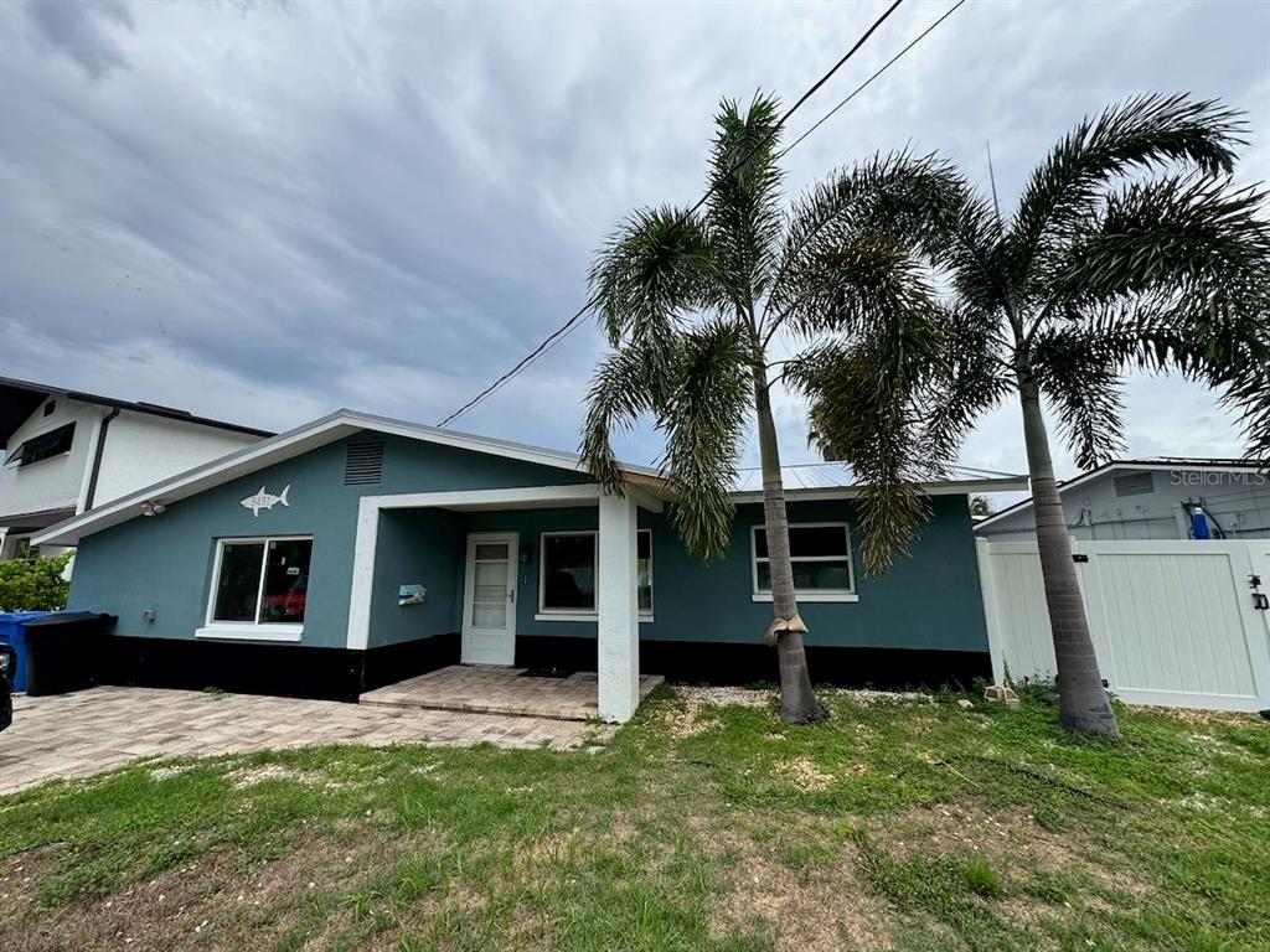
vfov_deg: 85.7
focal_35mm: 14
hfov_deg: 102.1
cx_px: 635
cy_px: 476
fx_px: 514
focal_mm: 2.22
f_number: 2.2
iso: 40
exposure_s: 1/956
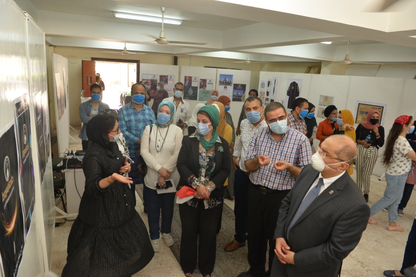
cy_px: 138
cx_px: 208
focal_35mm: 26
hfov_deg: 69.4
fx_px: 300
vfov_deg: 49.6
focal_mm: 26
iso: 1250
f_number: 4.5
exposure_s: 1/125
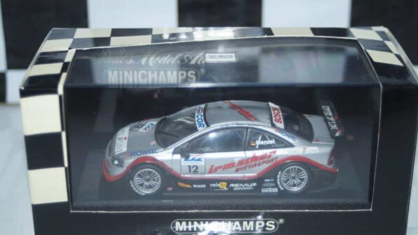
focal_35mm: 72
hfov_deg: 29.5
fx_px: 793
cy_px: 129
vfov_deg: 16.9
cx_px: 210
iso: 200
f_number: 4.5
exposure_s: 1/100
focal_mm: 45
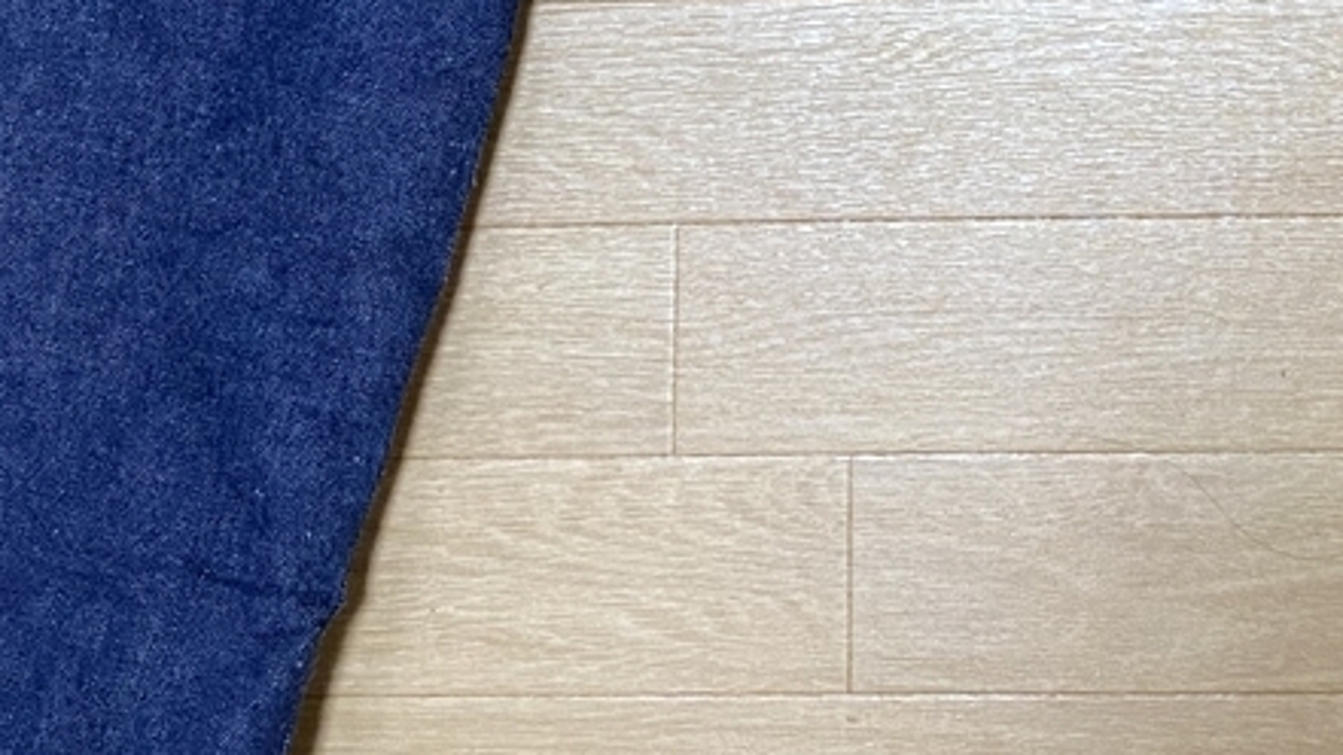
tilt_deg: -77.2
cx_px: 1054
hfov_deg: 27.0
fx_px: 2742
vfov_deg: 14.4
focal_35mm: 77
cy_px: -463
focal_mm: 4.25
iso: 200
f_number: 1.8
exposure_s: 1/50
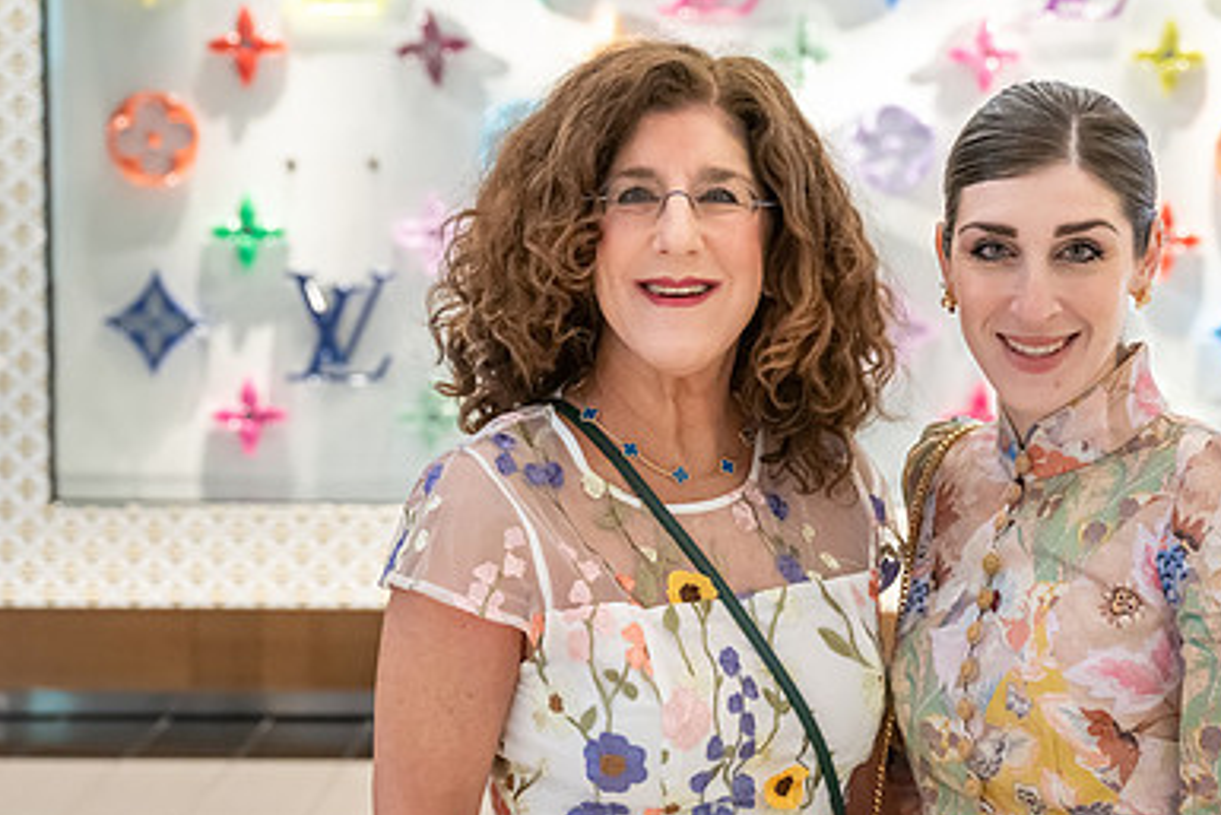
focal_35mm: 81
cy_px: 488
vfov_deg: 16.9
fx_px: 2748
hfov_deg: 24.9
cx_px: 804
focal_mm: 47
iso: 3200
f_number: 4
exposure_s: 1/400
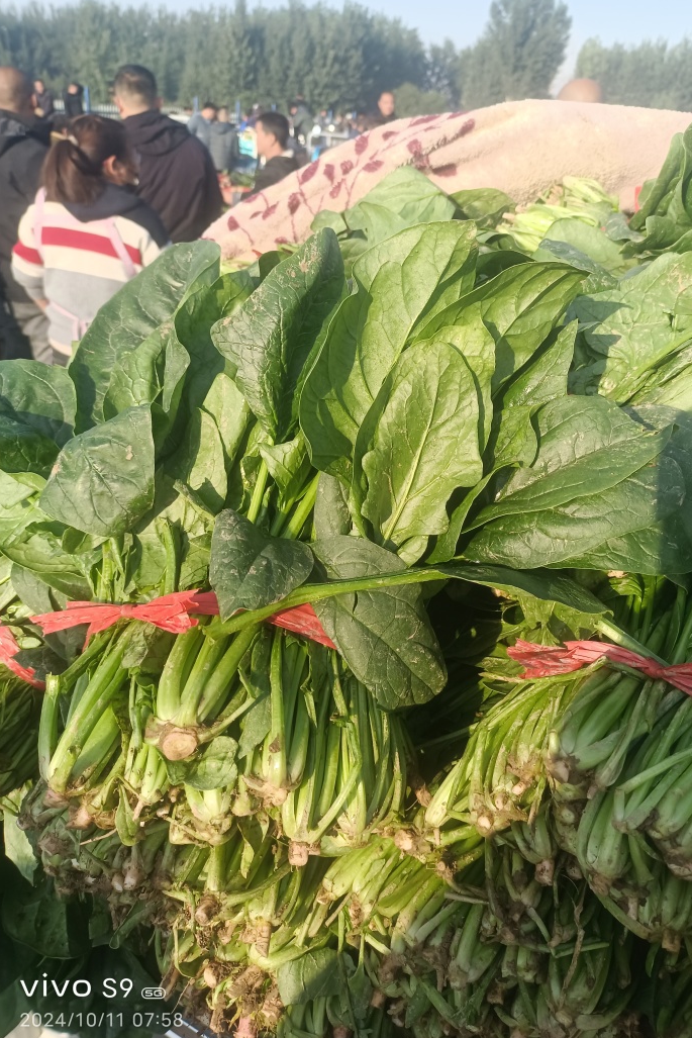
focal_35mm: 27
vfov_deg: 67.4
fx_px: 778
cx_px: 401
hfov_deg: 47.8
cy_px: 515
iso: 100
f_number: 1.79
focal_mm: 4.71
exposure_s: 1/293
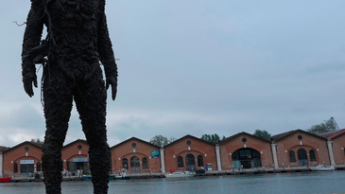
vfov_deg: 25.0
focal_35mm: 47
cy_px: 44
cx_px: 67
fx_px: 430
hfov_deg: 41.8
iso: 400
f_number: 2.8
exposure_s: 1/800
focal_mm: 16
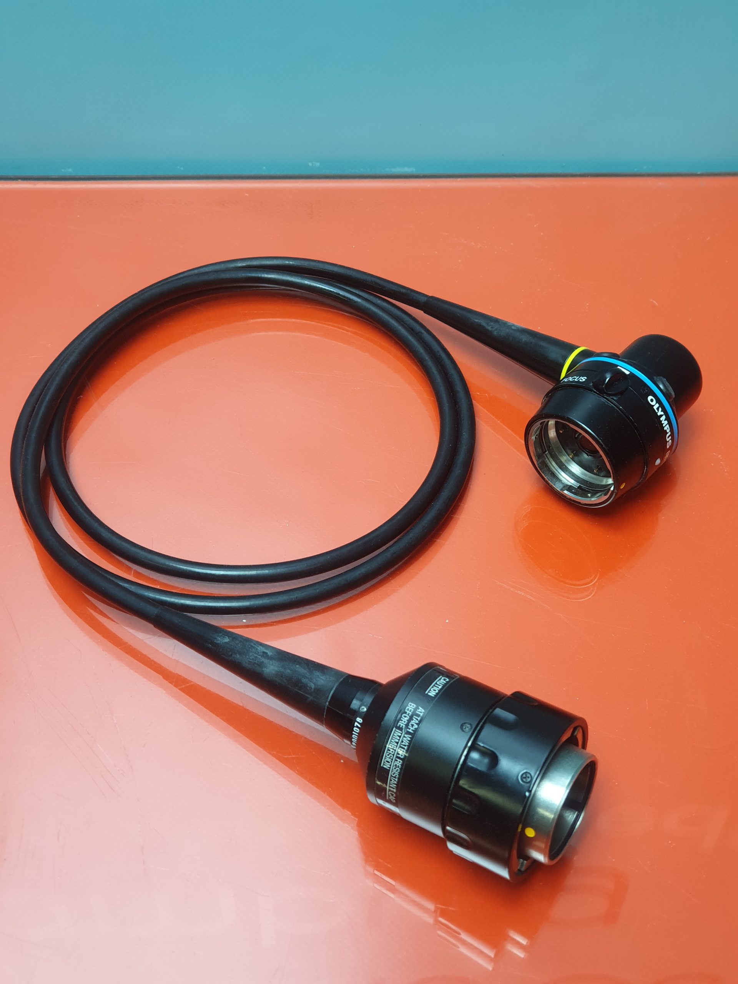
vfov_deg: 36.8
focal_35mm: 52
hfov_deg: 28.0
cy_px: 492
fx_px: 1478
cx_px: 369
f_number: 2.4
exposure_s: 1/33
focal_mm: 6
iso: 125
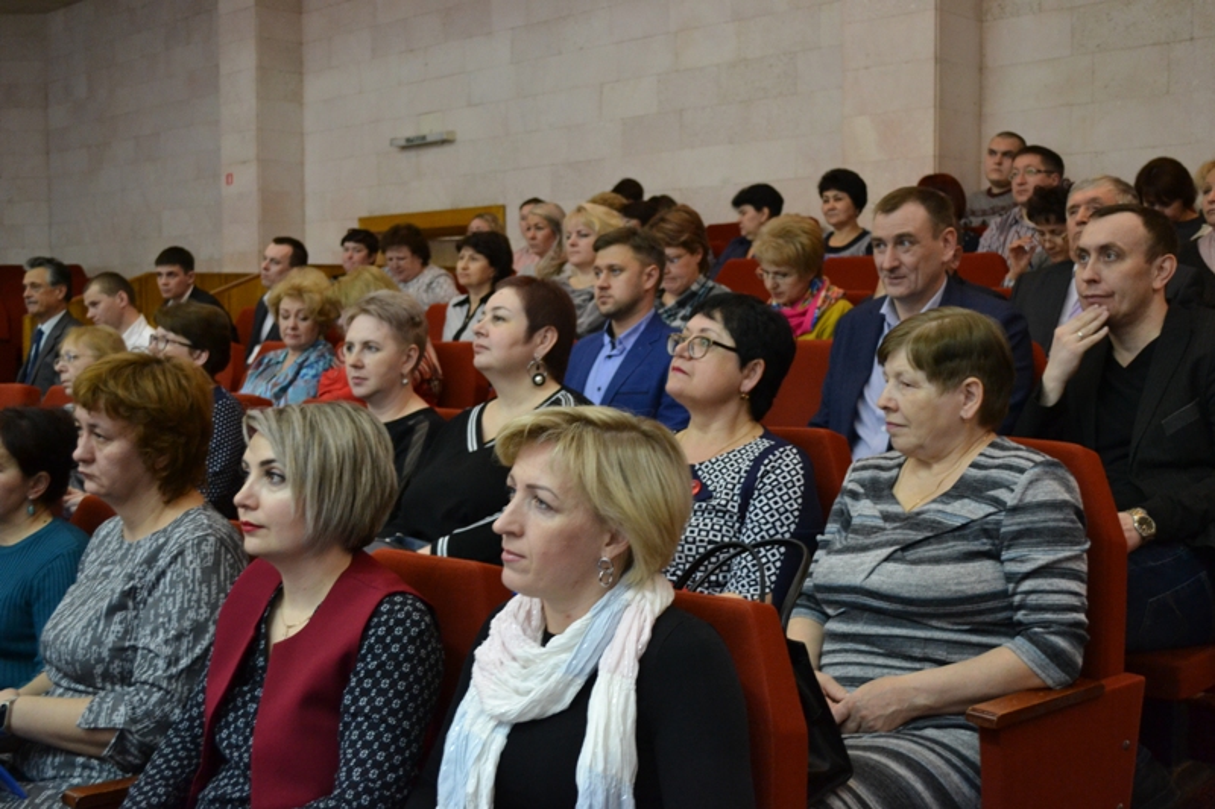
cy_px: 404
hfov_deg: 46.4
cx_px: 608
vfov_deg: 31.9
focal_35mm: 42
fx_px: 1417
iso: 1400
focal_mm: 28
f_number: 4.5
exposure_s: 1/15
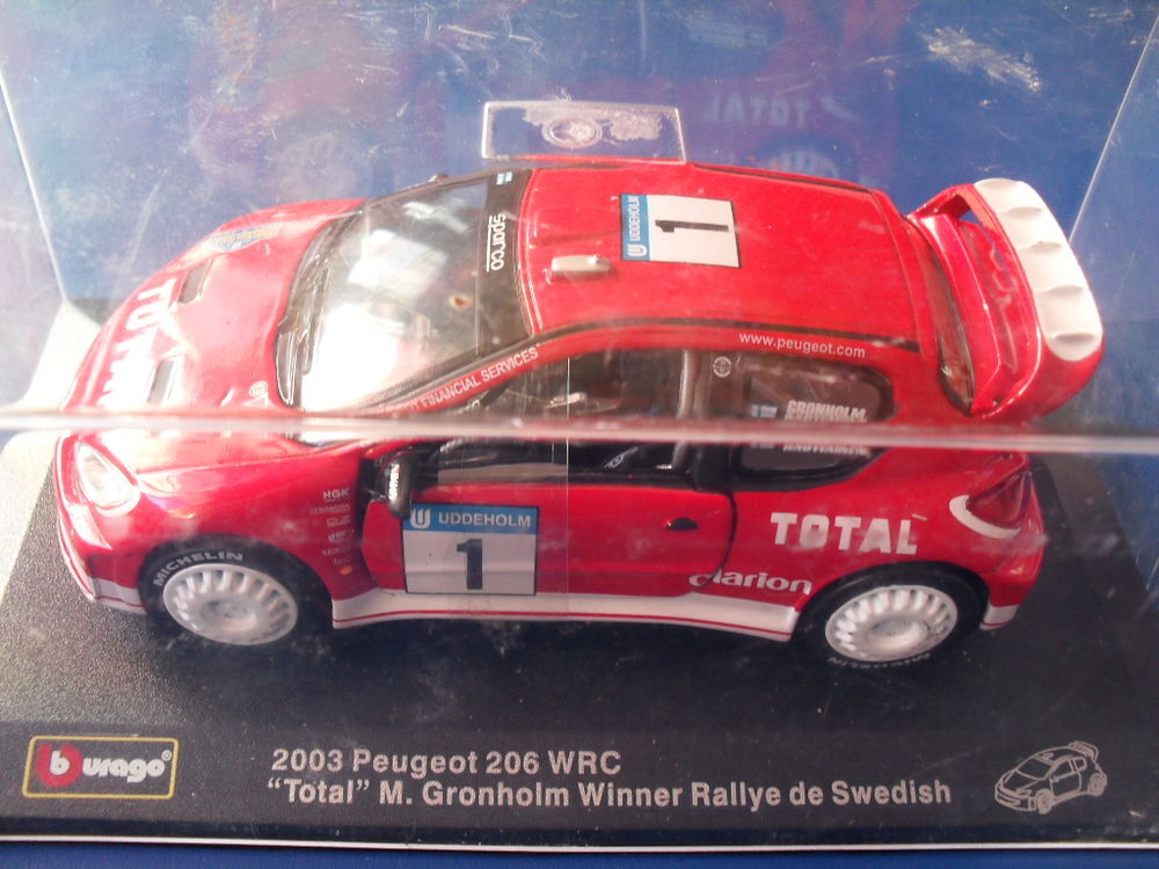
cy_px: 434
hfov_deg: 52.6
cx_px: 580
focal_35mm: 35
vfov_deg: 40.7
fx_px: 1172
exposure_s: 1/20
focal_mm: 6.3
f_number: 3.2
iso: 200
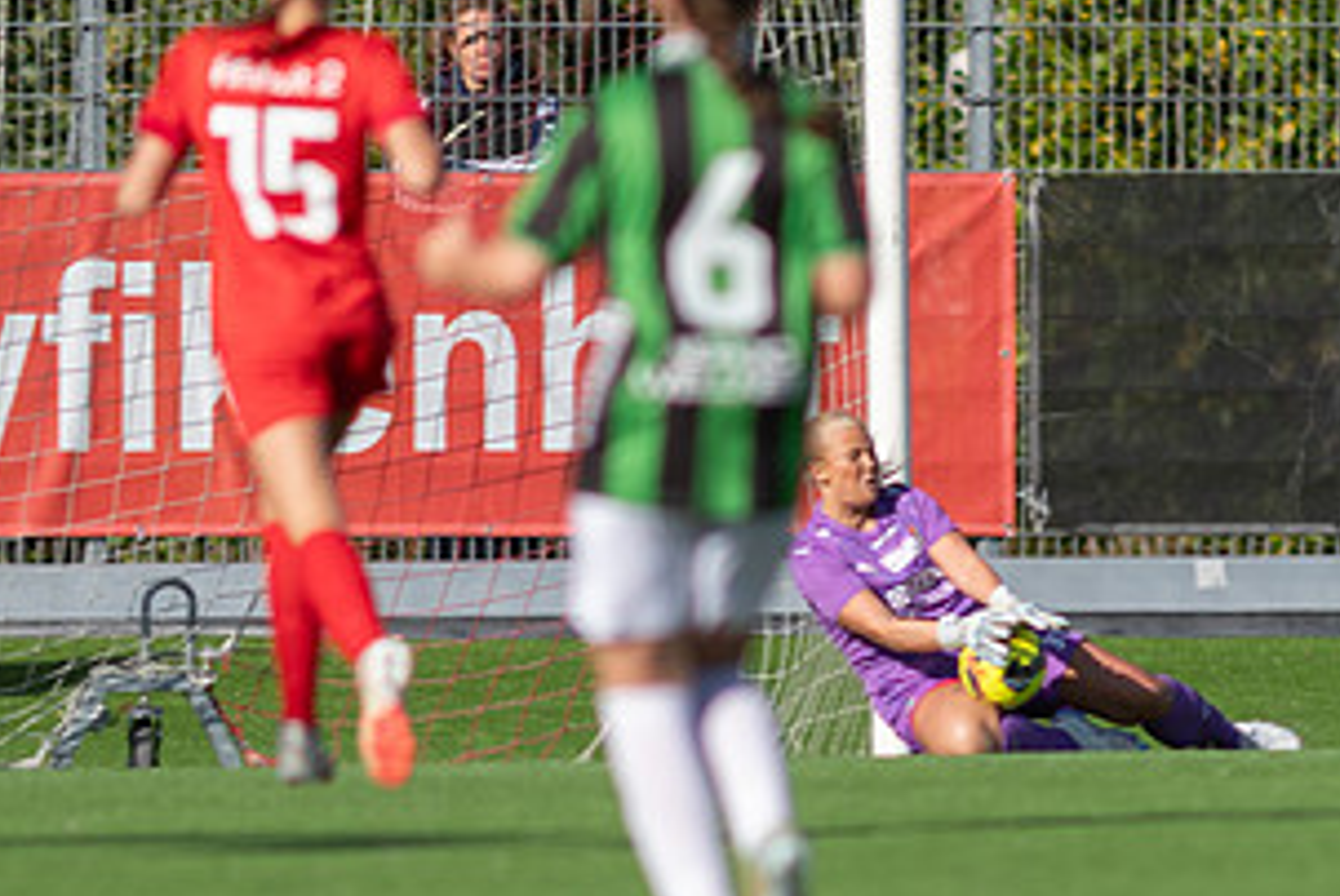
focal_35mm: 1204
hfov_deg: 1.7
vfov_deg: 1.1
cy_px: 641
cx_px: 781
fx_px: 44858
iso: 110
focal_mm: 300
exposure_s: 1/2000
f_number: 3.2
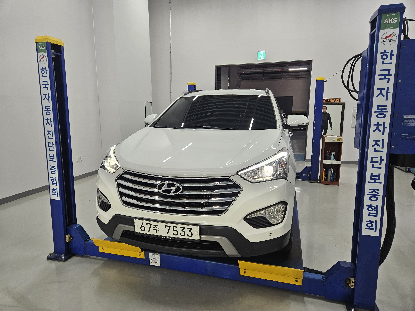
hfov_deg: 73.9
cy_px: 156
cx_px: 208
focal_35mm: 23
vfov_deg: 58.9
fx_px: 276
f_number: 1.8
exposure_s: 1/120
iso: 160
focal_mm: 5.4
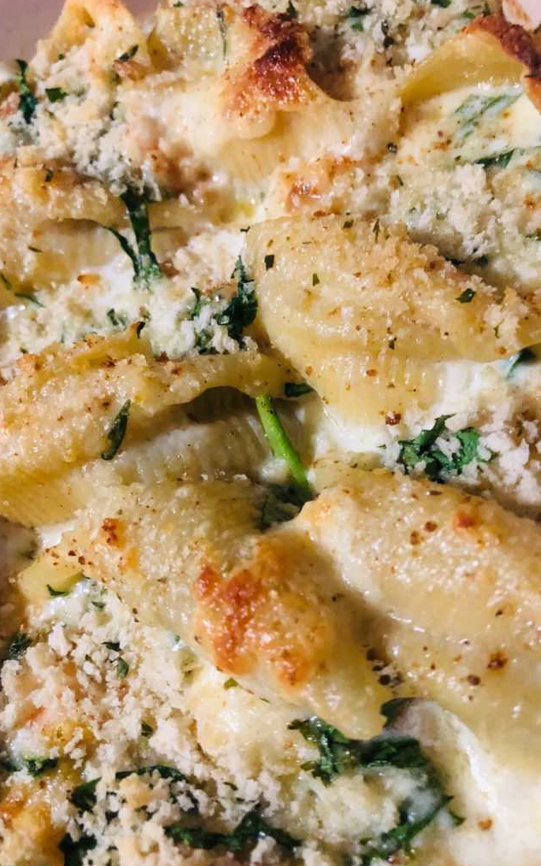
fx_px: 708
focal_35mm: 30
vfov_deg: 62.9
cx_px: 290
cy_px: 433
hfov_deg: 41.8
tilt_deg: -59.5
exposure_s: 1/5
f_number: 1.8
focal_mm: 3.99
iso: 100
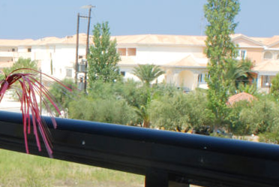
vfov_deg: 13.9
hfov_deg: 19.6
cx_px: -34
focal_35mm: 99
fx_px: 768
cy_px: 106
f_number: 22
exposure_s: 1/10
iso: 200
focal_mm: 24
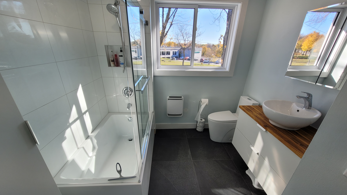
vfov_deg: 69.7
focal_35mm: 15
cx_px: 172
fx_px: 138
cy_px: 118
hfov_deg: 103.0
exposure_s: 1/316
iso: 40
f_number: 2.2
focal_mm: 1.74
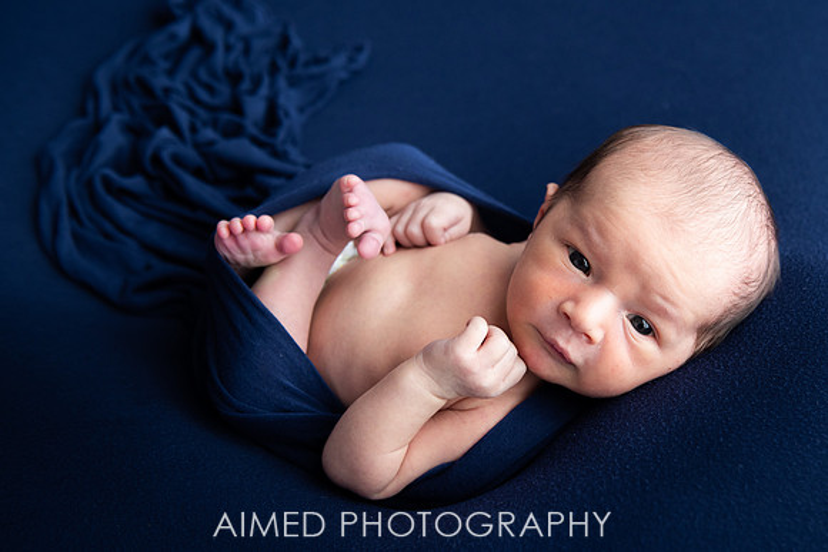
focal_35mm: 52
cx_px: 561
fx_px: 1186
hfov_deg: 38.0
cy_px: 284
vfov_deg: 26.2
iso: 320
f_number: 3.5
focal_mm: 38
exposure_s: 1/160
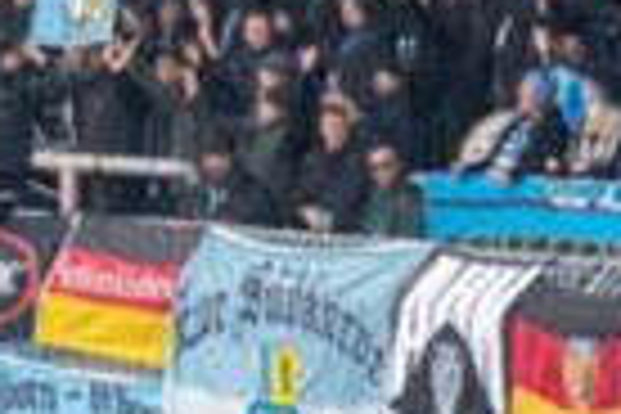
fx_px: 10625
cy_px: -2
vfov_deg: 2.2
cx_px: 76
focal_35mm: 616
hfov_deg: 3.3
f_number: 4
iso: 400
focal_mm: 54.57
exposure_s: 1/160
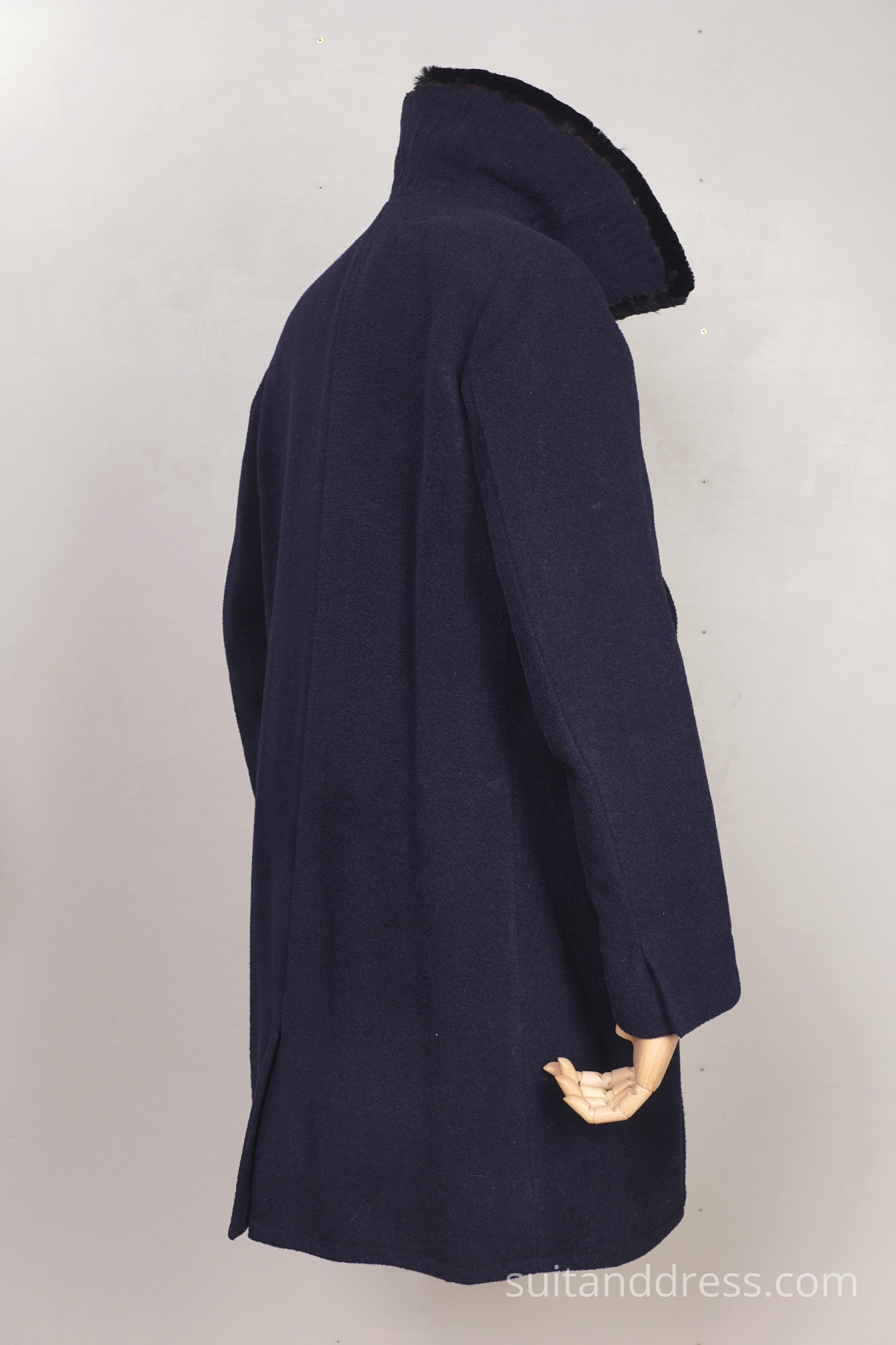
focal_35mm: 48
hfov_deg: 28.1
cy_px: 672
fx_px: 1792
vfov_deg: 41.1
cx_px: 448
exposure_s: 1/10
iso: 200
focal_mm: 32
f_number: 5.6
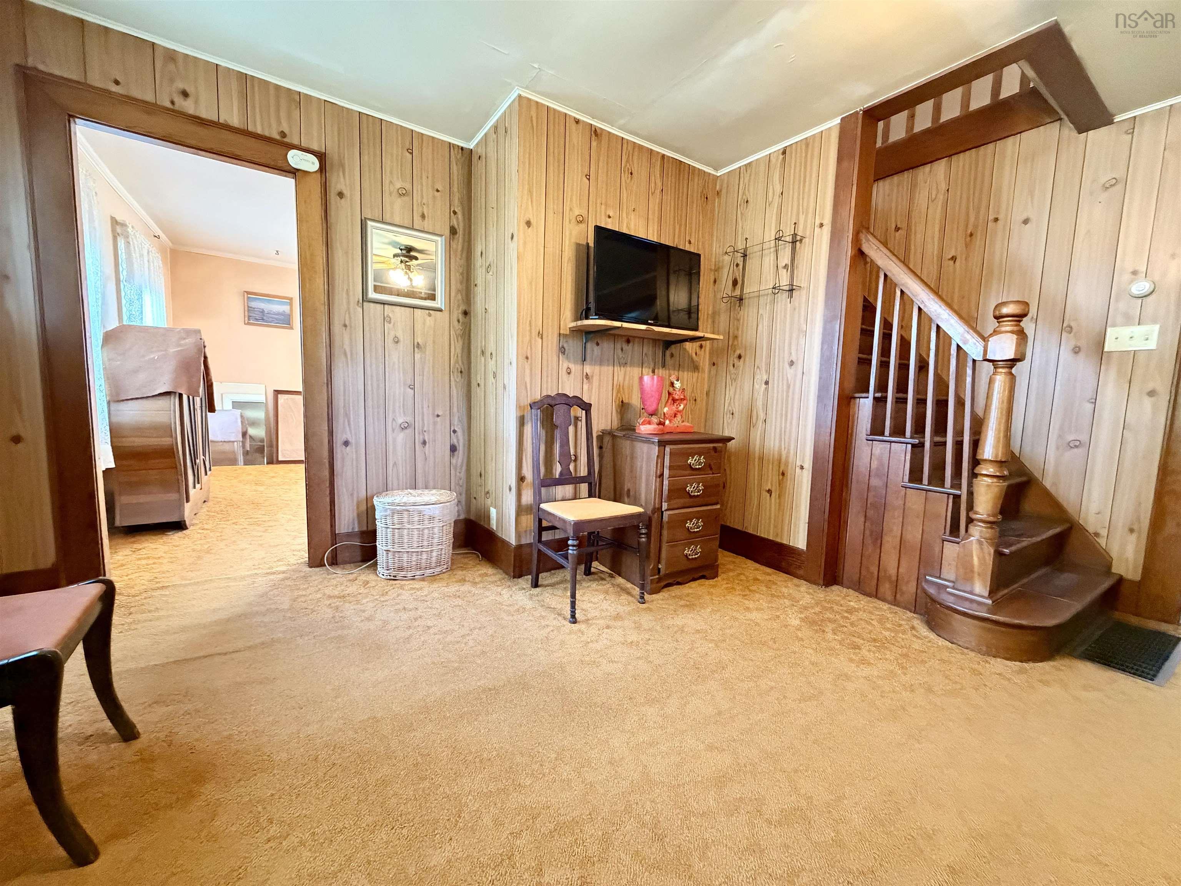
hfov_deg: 102.1
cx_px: 590
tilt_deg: -6.3
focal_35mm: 14
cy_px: 443
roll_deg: -1.5
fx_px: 478
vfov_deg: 85.7
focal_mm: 2.22
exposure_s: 1/60
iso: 800
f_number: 2.2
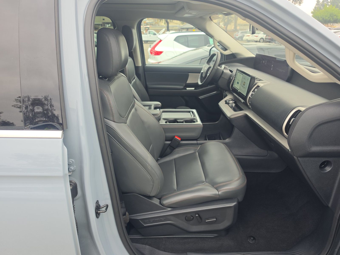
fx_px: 226
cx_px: 170
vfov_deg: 58.9
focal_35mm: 23
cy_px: 128
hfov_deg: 73.9
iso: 11
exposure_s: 1/119
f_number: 1.4
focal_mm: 6.5
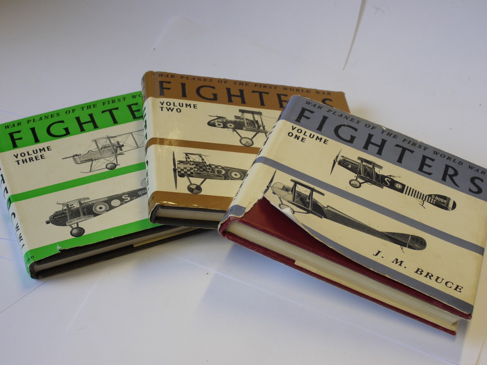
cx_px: 244
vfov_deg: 24.4
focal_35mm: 60
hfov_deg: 32.2
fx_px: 844
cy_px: 182
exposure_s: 1/60
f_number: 7.1
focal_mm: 30
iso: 400
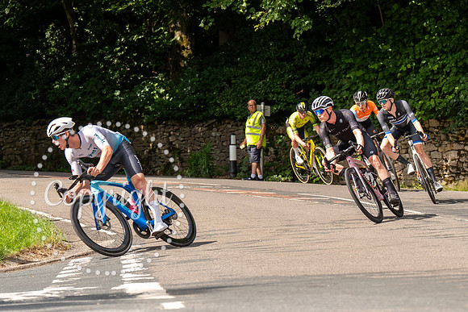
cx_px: 392
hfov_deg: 14.0
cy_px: 75
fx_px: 1895
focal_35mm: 146
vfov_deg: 9.4
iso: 250
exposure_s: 1/1000
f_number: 4
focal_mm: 83
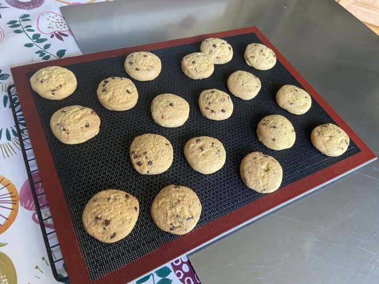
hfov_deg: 67.3
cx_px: 190
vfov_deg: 53.0
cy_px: 142
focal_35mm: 26
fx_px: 285
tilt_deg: -53.8
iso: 500
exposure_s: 1/57
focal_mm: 4.25
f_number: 1.8
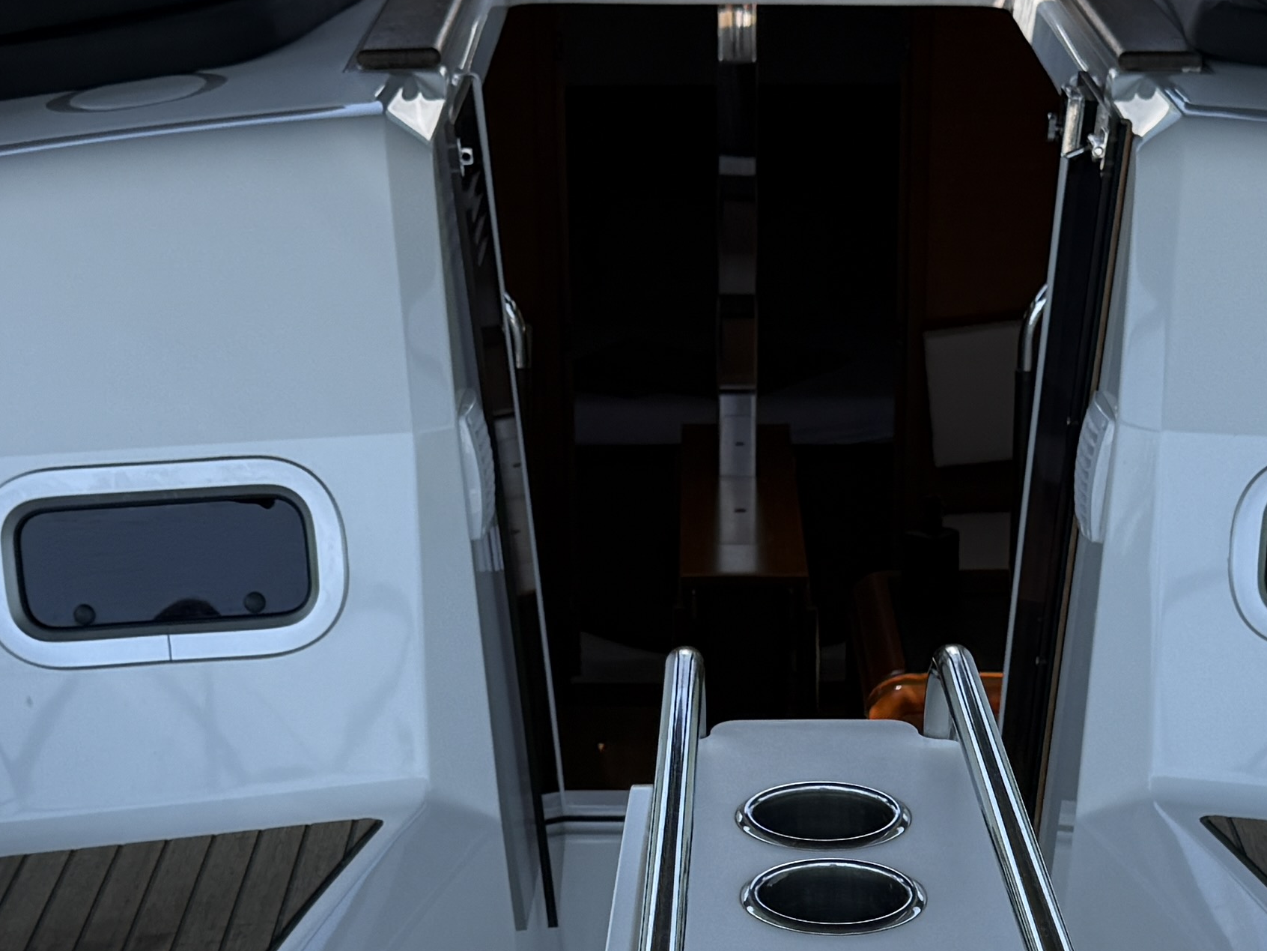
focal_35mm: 81
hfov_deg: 24.1
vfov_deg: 17.8
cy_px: 923
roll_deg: +0.1
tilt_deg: -22.0
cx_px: 767
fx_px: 2965
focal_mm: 6.76
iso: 100
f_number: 1.78
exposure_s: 1/2110
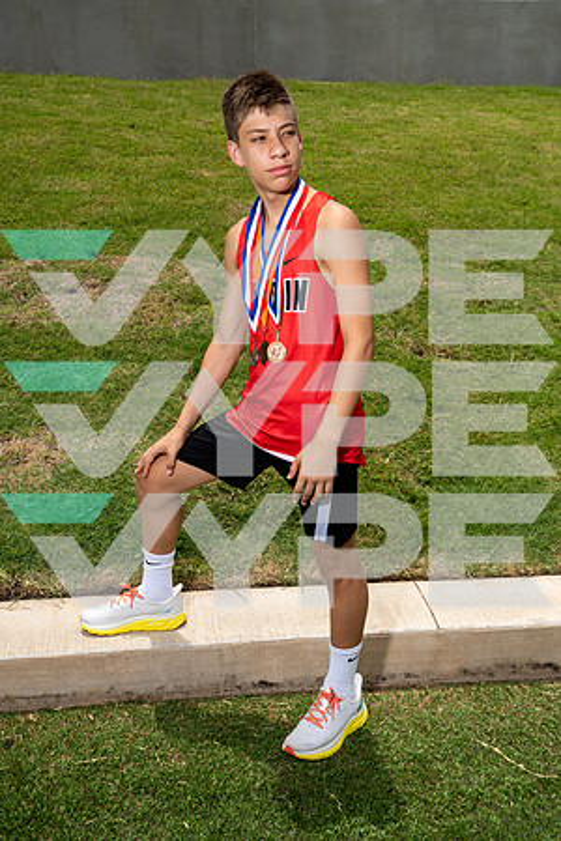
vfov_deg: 50.7
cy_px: 420
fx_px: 888
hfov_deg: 35.1
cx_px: 280
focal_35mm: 38
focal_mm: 38
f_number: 7.1
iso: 100
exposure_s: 1/250
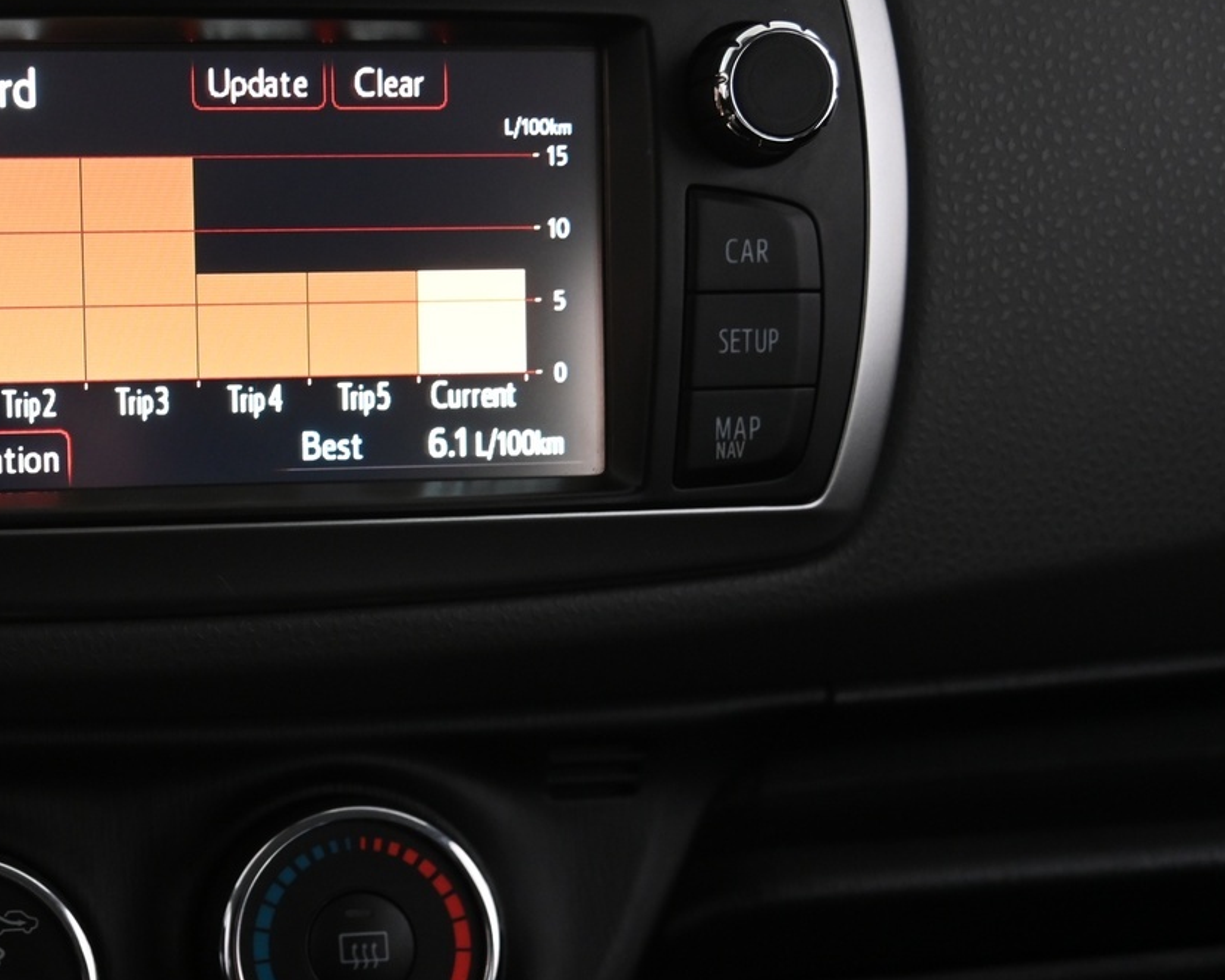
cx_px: 107
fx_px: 2248
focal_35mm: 62
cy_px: 588
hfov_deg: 29.2
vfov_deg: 24.6
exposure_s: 1/40
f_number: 4
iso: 2000
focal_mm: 34
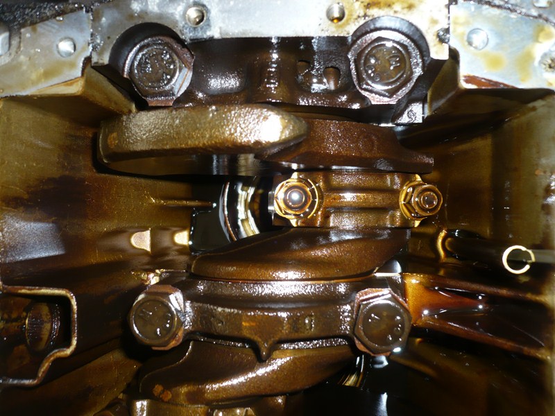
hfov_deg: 52.6
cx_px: 278
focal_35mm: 35
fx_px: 561
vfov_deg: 40.7
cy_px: 208
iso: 100
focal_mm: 5.8
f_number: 2.8
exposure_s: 1/30
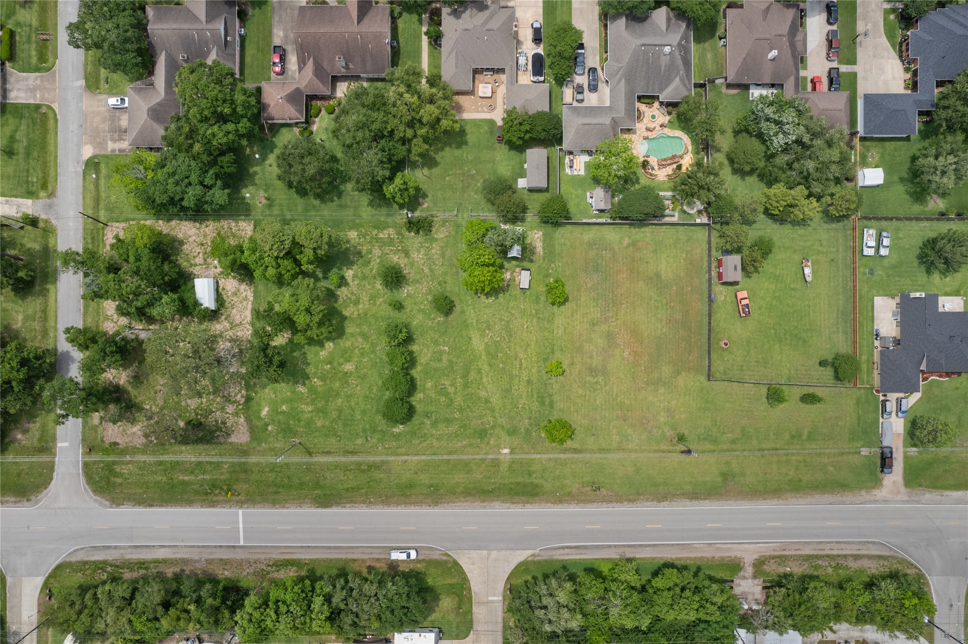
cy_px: 322
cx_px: 484
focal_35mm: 22
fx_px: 591
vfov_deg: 57.2
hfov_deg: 78.6
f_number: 2.8
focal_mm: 8.38
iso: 100
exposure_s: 1/2000
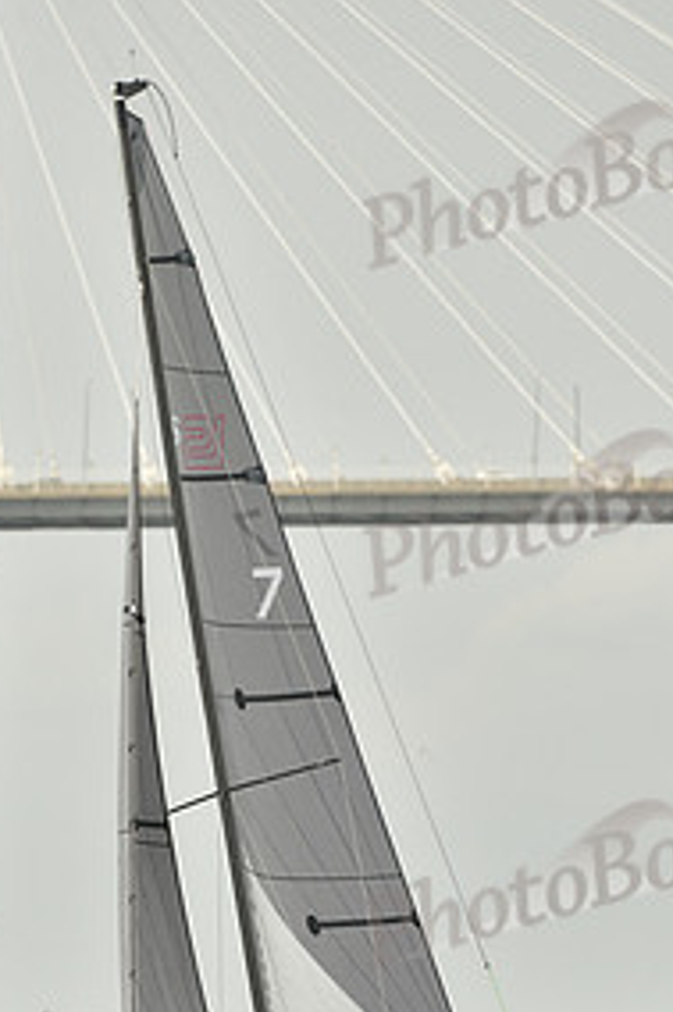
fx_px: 22964
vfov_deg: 2.5
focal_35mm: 818
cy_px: 741
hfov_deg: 1.7
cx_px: 180
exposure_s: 1/1600
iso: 320
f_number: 6.3
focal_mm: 400
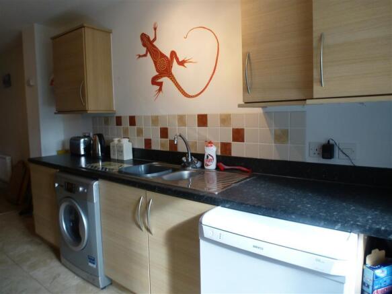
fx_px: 272
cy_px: 147
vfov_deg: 56.8
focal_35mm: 24
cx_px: 196
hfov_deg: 71.6
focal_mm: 4.3
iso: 250
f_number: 3.3
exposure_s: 1/60
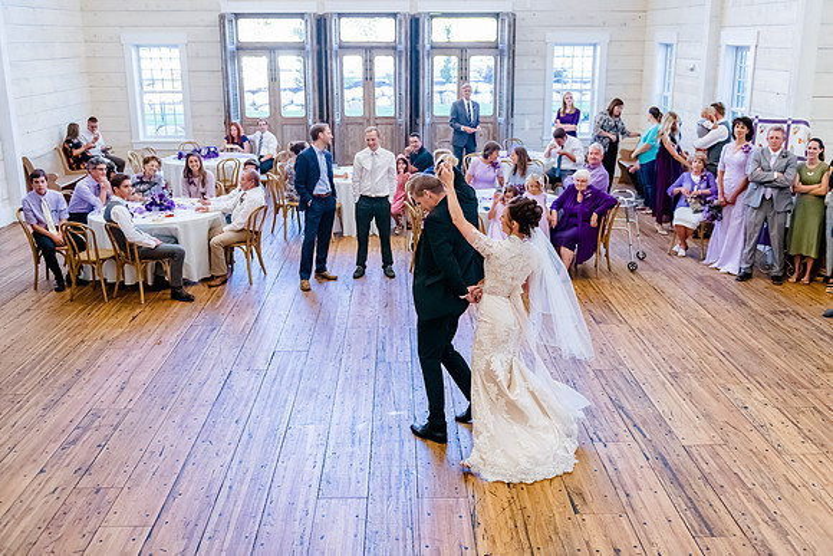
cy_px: 276
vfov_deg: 37.1
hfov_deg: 53.4
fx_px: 827
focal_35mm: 36
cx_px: 423
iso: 3200
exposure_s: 1/640
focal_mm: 35
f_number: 3.2
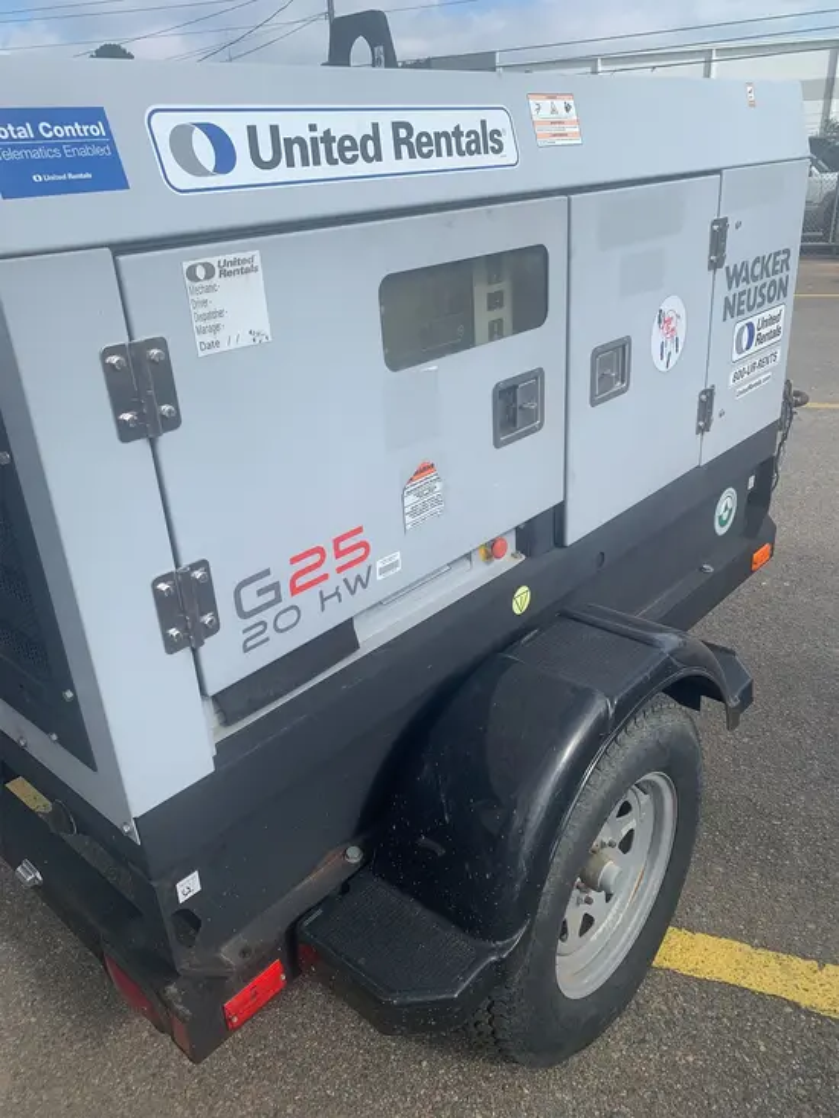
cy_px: 559
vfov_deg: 67.3
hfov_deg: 53.1
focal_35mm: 26
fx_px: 840
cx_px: 420
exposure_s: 1/1490
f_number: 1.8
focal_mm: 4.25
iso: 25
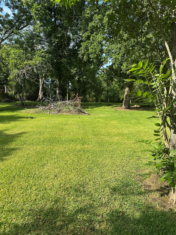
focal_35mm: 24
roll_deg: -3.1
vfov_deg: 71.6
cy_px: 118
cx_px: 88
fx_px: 163
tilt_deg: -3.0
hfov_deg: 56.8
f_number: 1.78
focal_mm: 6.86
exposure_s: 1/1812
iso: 80
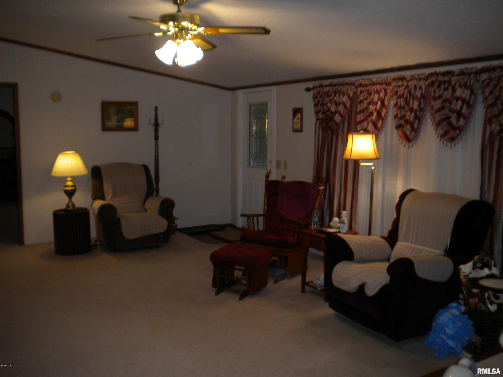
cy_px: 188
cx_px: 252
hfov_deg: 52.6
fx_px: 509
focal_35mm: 35
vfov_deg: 40.7
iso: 100
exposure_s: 1/30
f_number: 3.1
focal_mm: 6.3
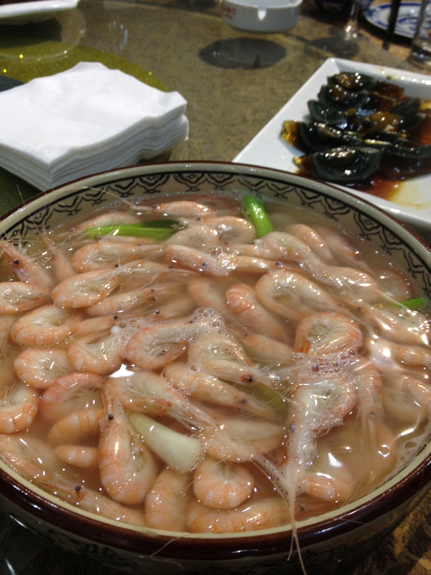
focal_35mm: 35
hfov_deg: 40.7
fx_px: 581
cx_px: 216
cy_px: 288
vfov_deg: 52.6
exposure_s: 1/20
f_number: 2.4
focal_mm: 4.28
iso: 125
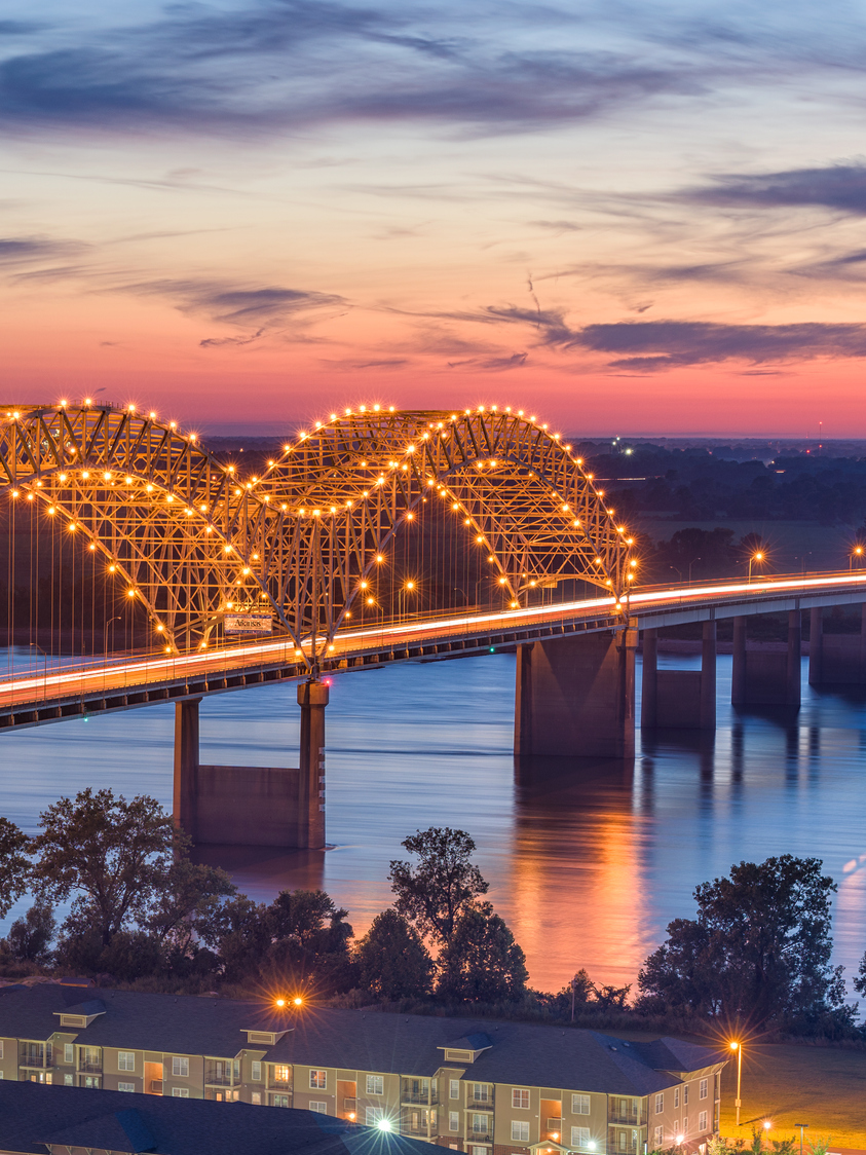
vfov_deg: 15.5
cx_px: -12
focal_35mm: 127
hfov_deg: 11.5
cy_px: 653
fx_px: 4236
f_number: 8
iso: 80
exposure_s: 30
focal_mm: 70
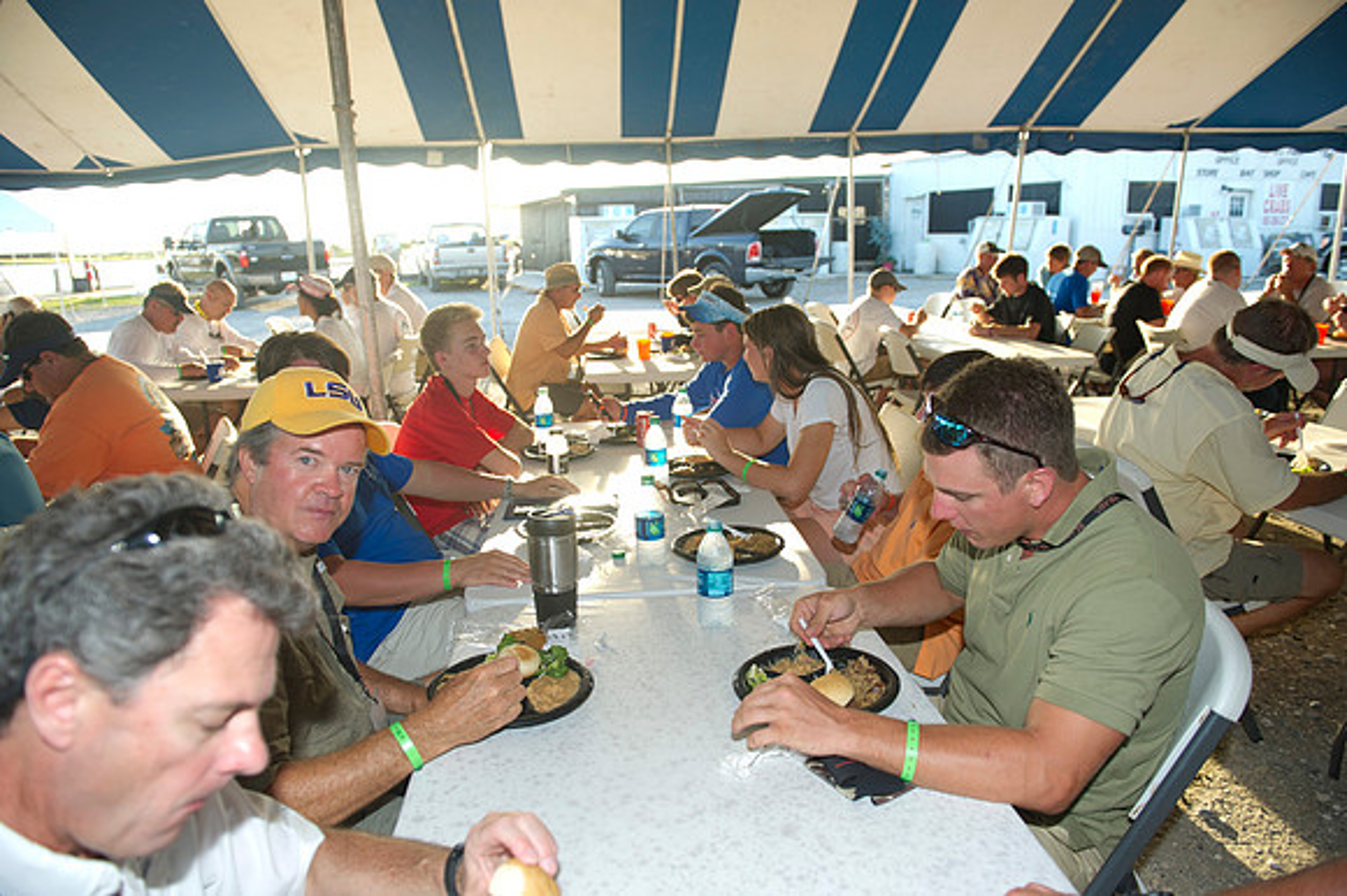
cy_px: 448
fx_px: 897
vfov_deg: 53.1
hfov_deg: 73.8
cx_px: 674
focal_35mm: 24
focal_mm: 24
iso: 125
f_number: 3.5
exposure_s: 1/125
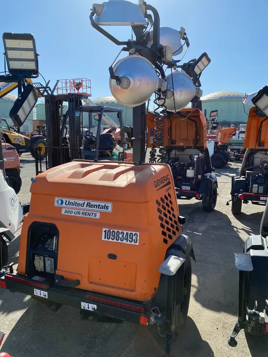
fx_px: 268
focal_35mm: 26
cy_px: 178
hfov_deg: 53.1
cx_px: 134
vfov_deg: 67.3
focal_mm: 4.25
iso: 32
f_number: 1.8
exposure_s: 1/1866
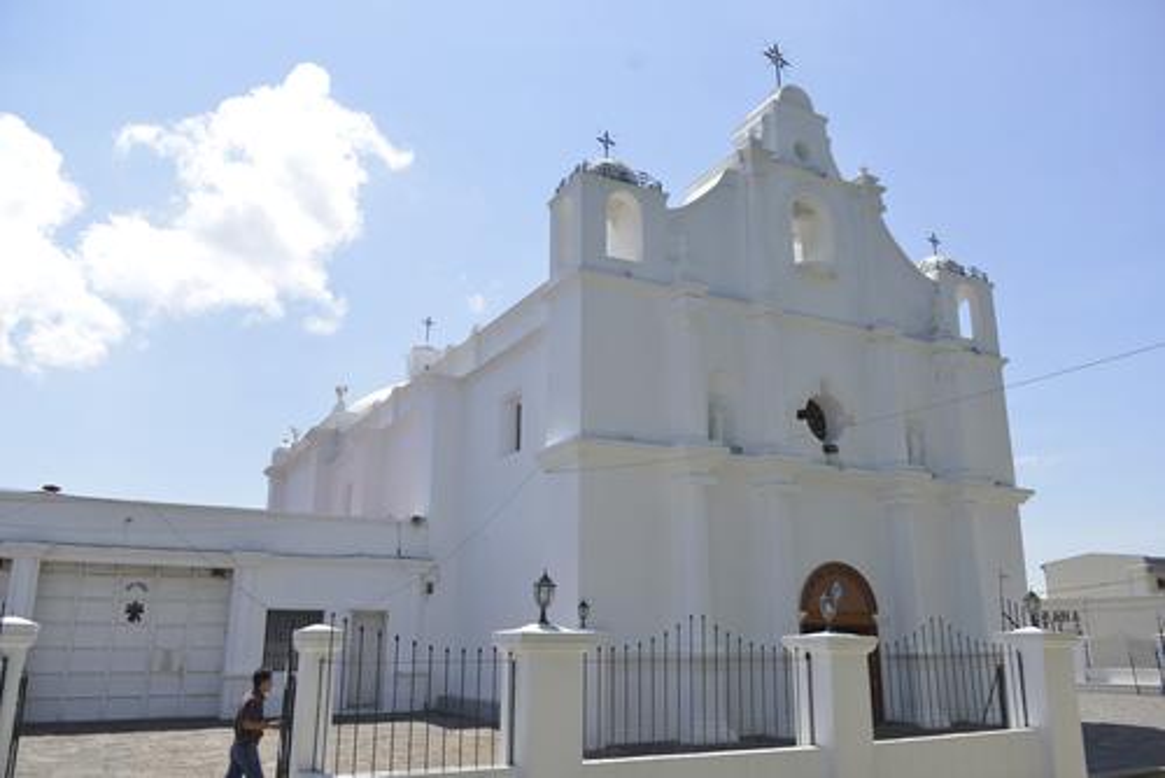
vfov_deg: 46.5
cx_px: 582
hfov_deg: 65.4
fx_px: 907
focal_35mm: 28
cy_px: 389
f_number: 4
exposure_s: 1/1250
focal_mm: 28
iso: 125
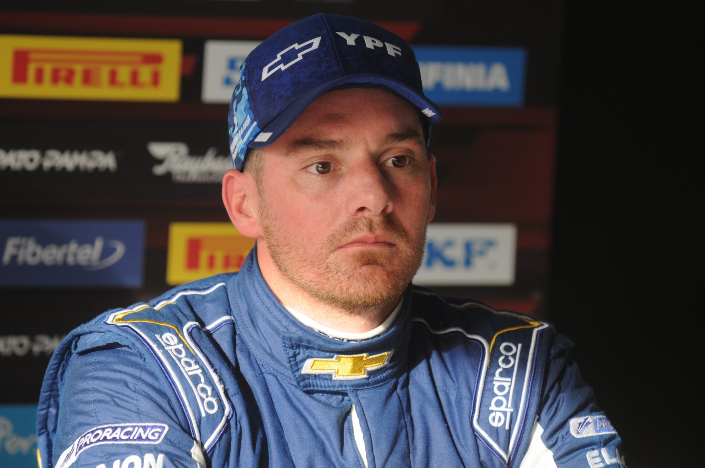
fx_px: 5008
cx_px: 352
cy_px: 234
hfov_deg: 8.1
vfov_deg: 5.4
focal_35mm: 256
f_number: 2.8
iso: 200
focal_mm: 170
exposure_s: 1/160
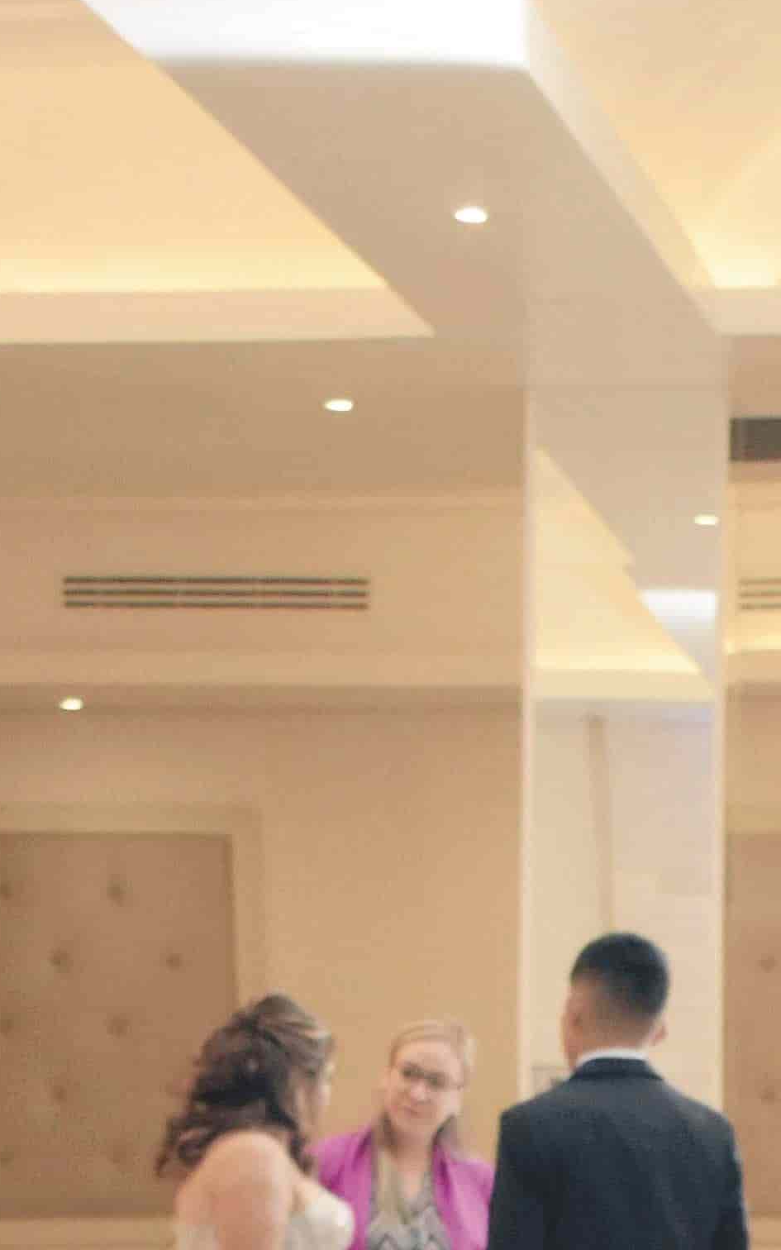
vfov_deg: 10.5
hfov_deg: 6.9
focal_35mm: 188
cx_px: 1178
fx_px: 6403
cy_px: 2263
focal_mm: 31
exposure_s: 1/125
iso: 1600
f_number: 4.2
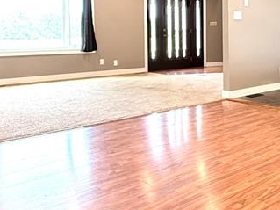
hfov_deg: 39.1
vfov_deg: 31.5
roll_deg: +0.4
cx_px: 252
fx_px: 364
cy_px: 47
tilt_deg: -2.1
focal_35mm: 45
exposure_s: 1/60
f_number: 2.2
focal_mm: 2.22
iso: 400
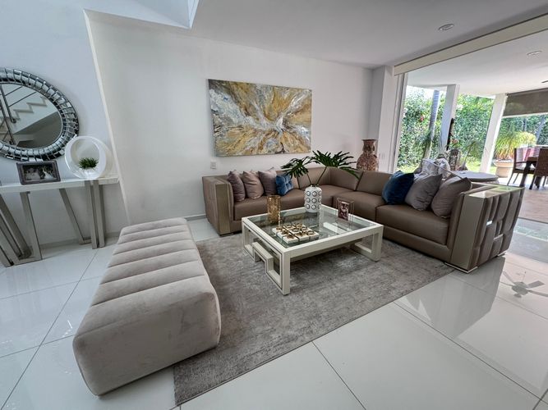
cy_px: 205
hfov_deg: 102.1
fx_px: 222
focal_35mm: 14
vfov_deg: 85.7
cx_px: 274
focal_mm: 2.22
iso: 200
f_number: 2.2
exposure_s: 1/99
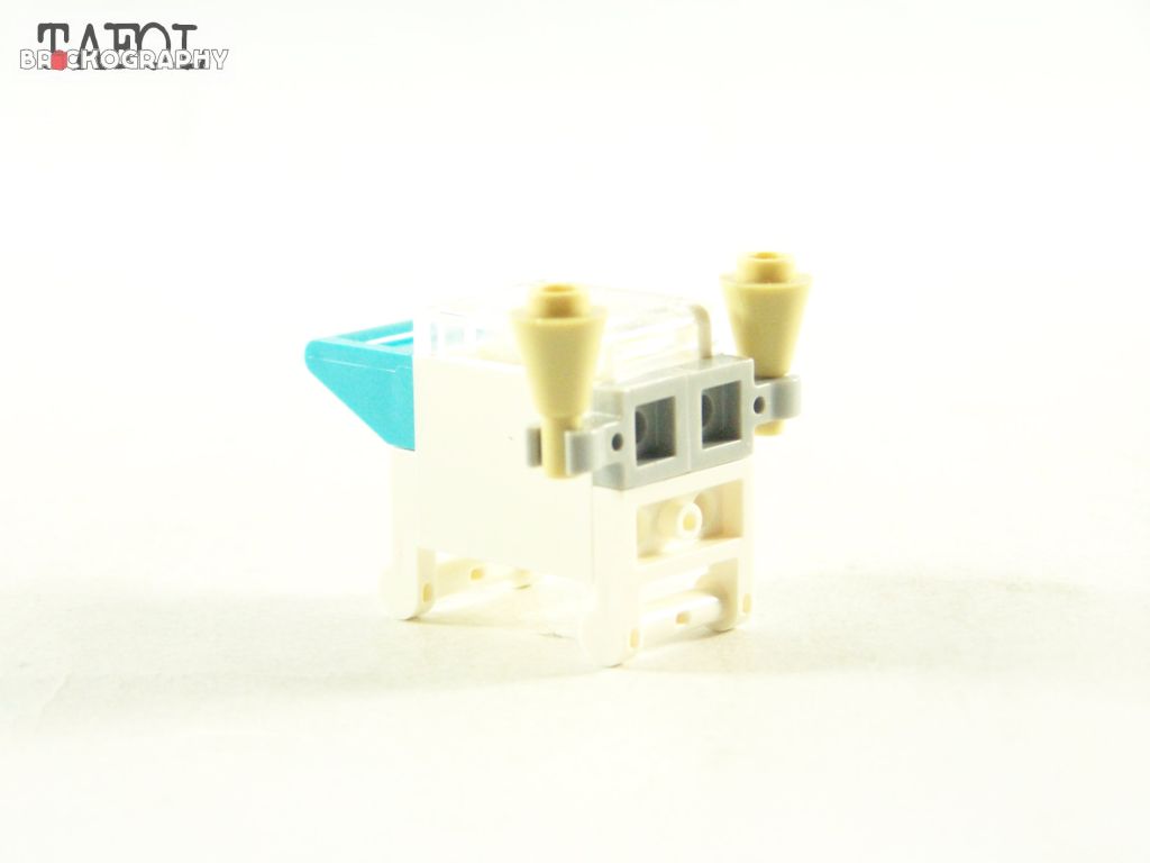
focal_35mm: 117
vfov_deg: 12.7
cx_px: 575
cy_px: 432
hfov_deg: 16.8
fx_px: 3887
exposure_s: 1/60
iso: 400
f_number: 3.2
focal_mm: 19.4
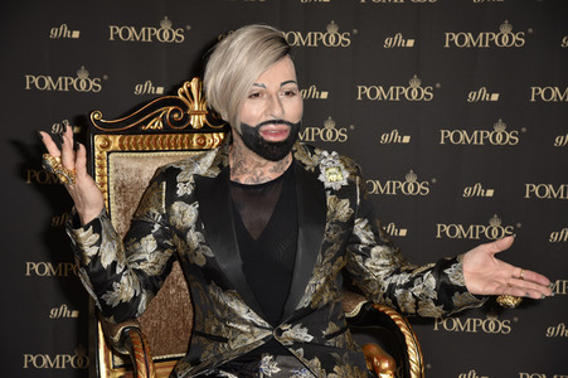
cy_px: 189
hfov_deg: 26.0
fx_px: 1230
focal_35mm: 78
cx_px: 284
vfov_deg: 17.5
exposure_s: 1/80
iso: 320
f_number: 6.3
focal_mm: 78
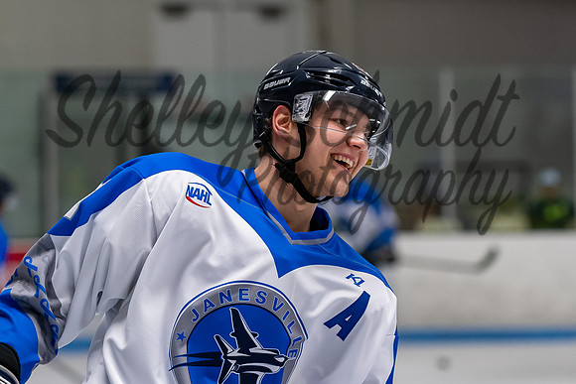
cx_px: 391
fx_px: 3781
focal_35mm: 236
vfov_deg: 5.8
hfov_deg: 8.7
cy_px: 185
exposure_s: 1/800
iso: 2000
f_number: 3.2
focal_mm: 116
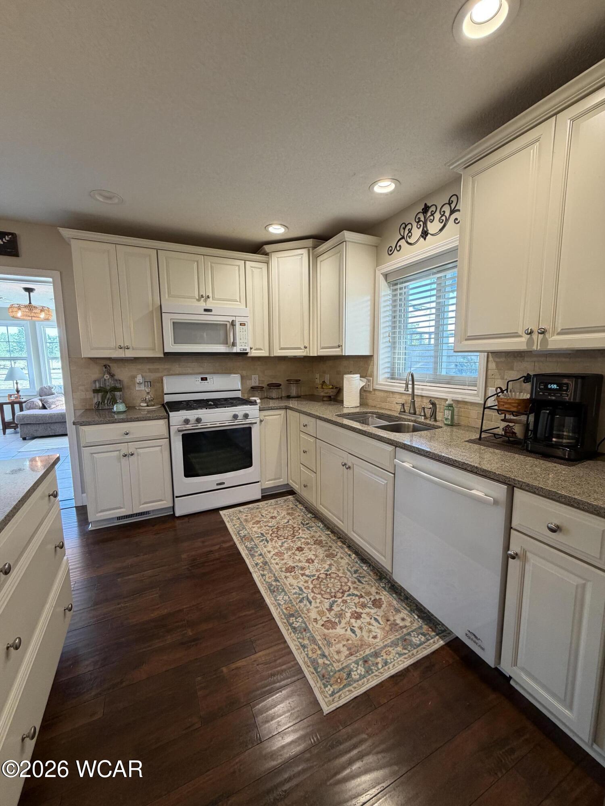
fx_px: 326
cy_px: 403
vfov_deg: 102.1
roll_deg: +1.0
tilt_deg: -7.2
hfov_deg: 85.7
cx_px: 302
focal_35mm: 14
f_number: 2.2
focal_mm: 2.22
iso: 160
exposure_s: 1/60
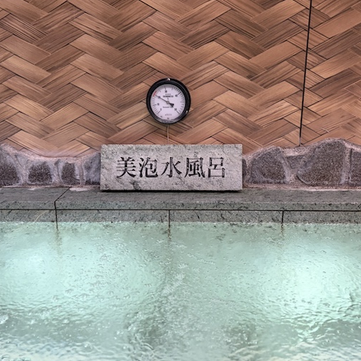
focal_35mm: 32
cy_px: 174
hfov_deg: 51.1
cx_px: 176
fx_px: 378
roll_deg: +1.2
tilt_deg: -14.4
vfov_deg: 51.1
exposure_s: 1/50
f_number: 1.6
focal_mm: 5.96
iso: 160
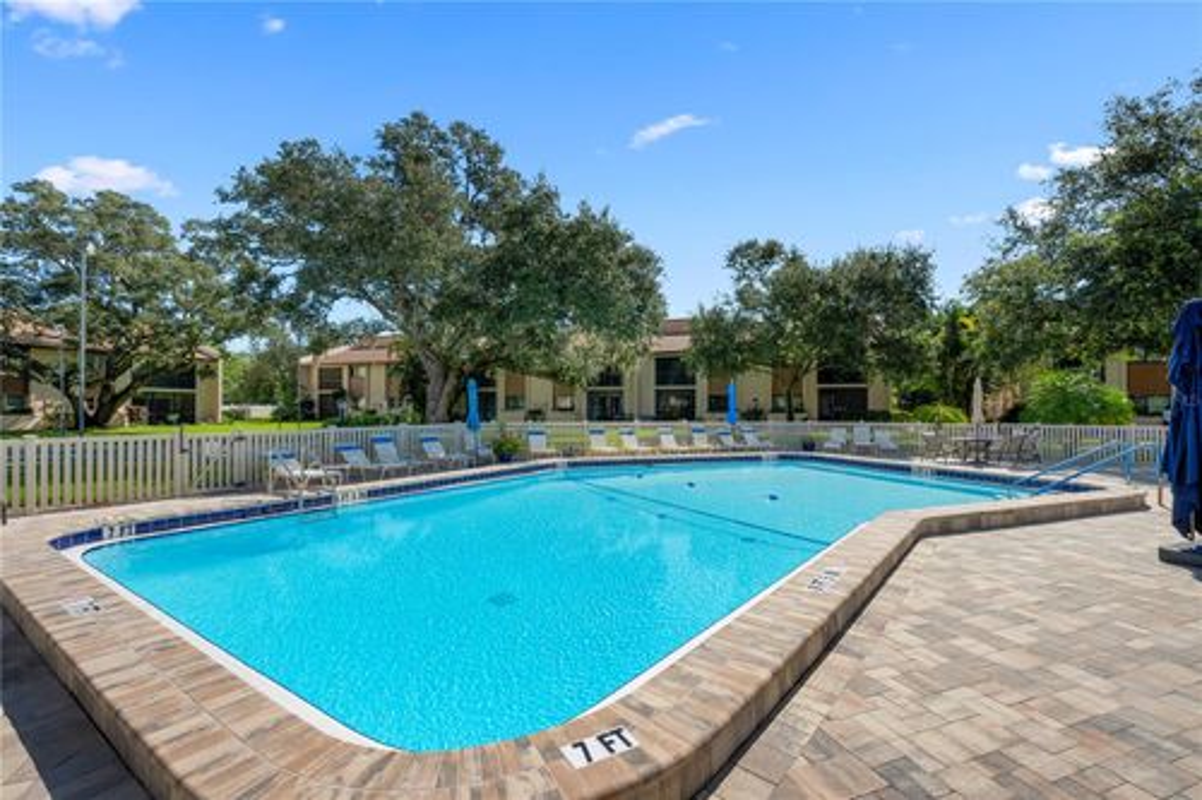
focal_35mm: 16
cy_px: 400
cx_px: 601
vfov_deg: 73.7
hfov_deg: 96.8
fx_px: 534
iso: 200
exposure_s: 1/200
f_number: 13
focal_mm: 16
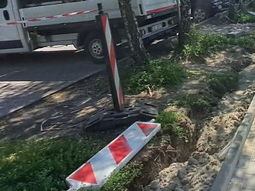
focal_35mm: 40
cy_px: 44
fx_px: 295
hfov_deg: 43.7
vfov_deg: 35.1
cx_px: 217
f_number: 2.2
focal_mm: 1.42
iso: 40
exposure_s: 1/2525
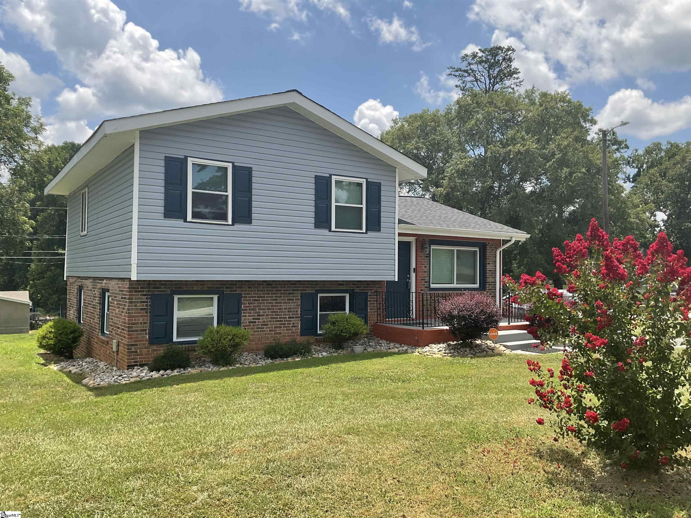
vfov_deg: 48.2
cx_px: 346
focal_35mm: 29
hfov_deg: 61.7
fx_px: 579
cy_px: 259
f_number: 1.8
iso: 16
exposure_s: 1/1490
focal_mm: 3
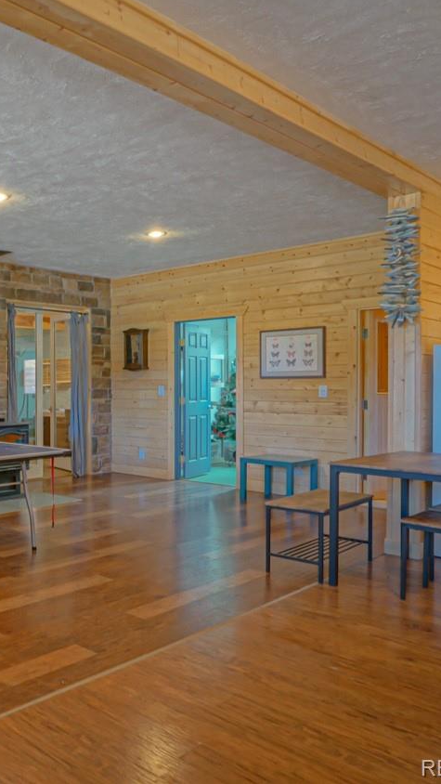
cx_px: -54
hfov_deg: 35.9
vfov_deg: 69.9
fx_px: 561
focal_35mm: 27
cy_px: 388
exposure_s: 1/2
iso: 400
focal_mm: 17
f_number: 11
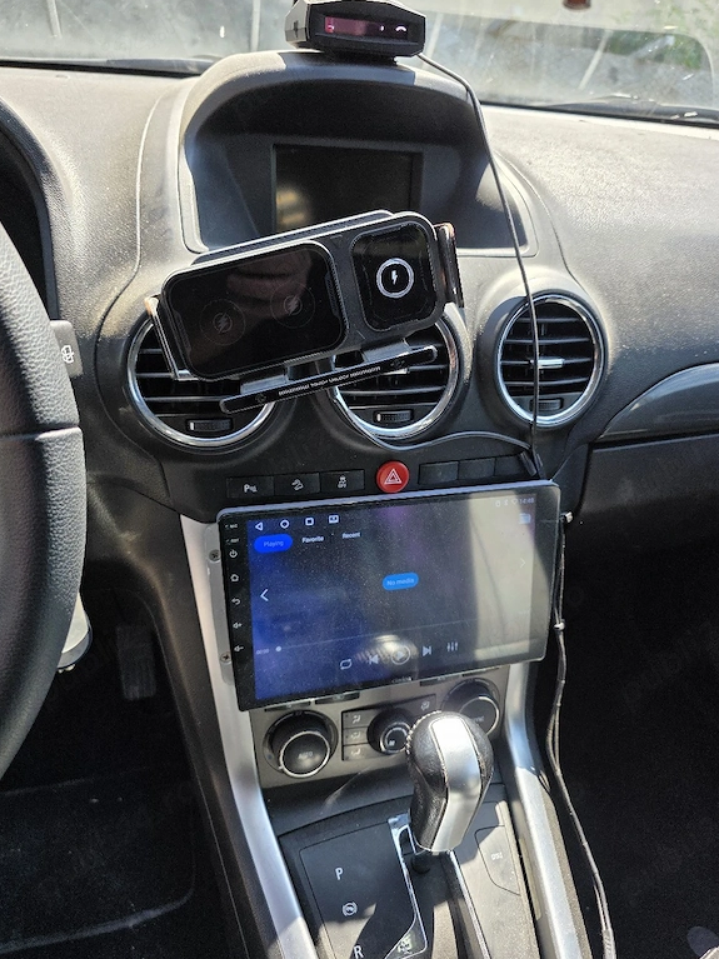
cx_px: 360
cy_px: 479
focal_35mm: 24
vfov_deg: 71.6
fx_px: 665
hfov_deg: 56.8
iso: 50
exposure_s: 1/370
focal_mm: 6.3
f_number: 1.7
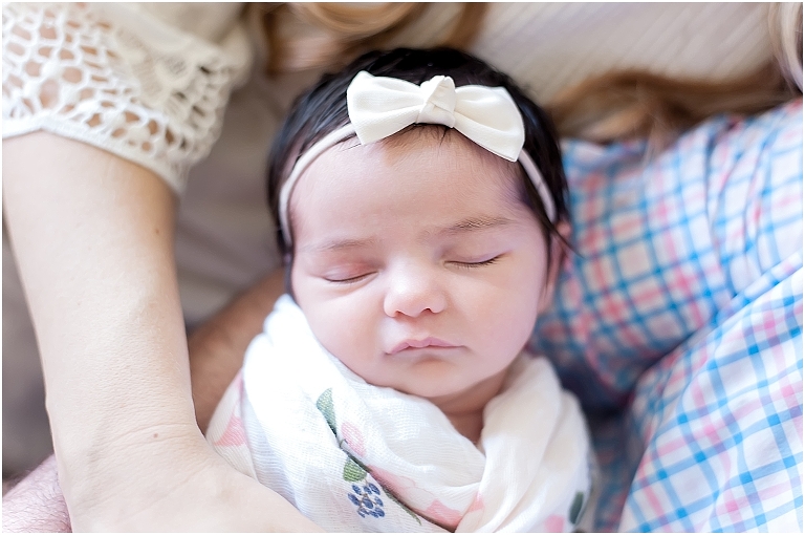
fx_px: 1117
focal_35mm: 50
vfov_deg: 26.9
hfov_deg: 39.6
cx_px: 402
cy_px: 268
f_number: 2.2
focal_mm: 50
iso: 1000
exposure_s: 1/50
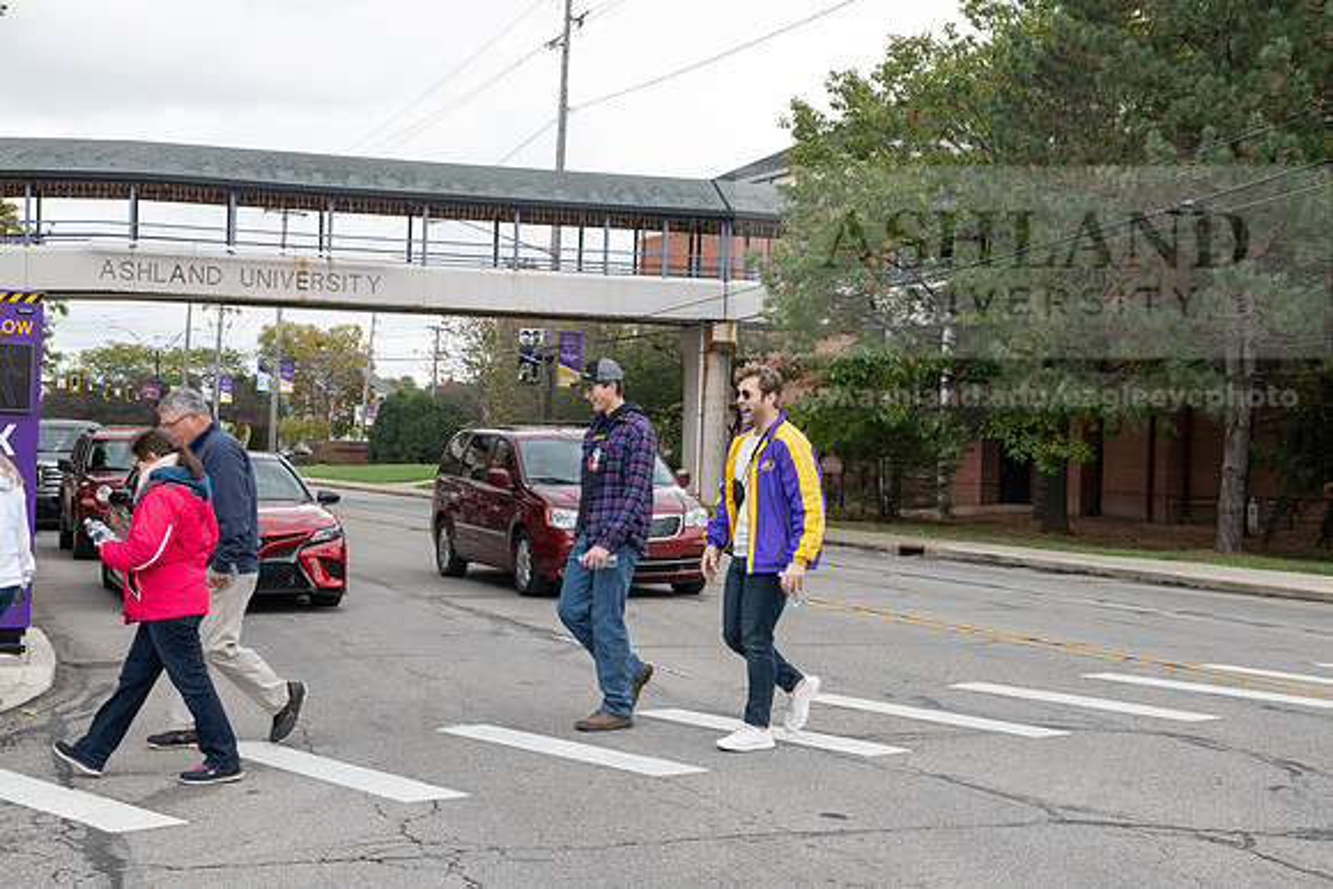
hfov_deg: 38.2
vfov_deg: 26.0
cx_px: 666
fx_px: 1926
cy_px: 444
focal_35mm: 52
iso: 500
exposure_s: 1/250
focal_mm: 52
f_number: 7.1
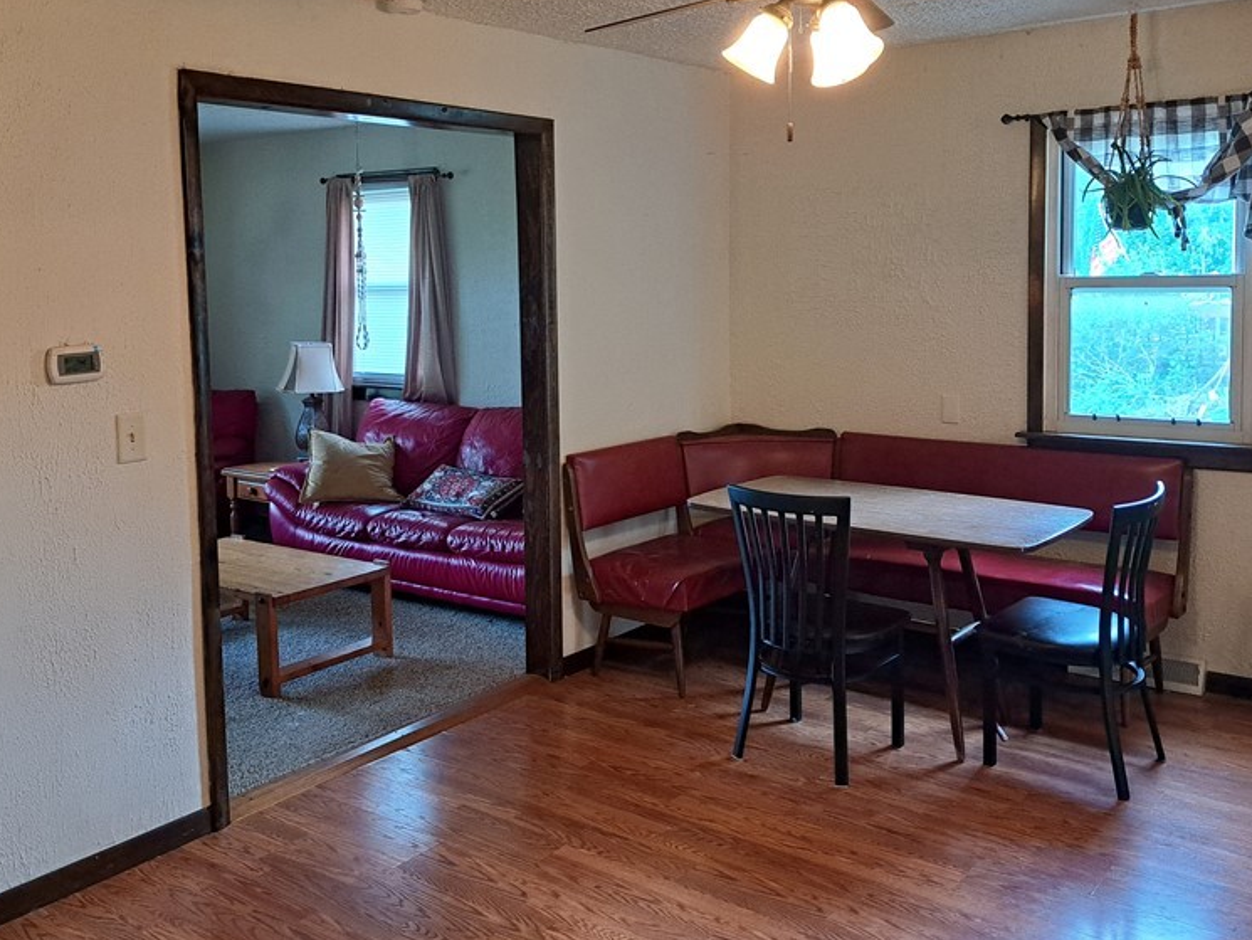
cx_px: 568
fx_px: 1194
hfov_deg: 55.3
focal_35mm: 33
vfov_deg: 42.7
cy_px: 358
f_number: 1.8
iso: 250
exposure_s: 1/60
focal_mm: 5.23
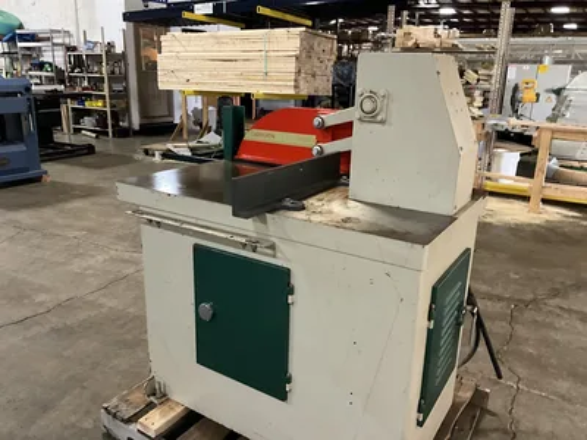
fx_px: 492
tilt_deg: -16.6
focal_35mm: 29
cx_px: 294
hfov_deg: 61.7
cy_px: 220
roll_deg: -1.3
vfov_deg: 48.2
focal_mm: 3
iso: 320
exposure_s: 1/40
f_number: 1.8
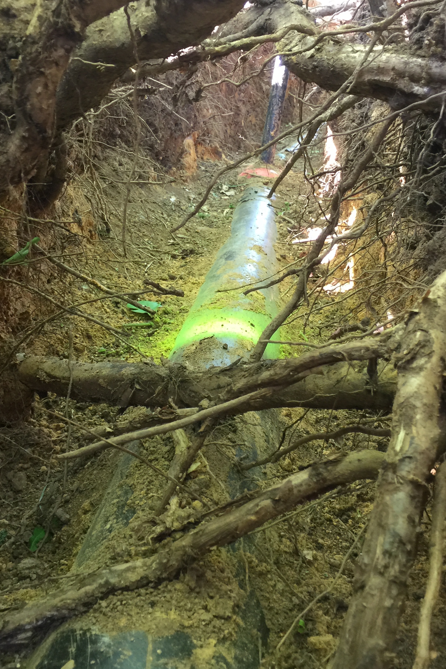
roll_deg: -2.5
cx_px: 234
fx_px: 725
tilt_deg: -23.9
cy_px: 324
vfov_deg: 49.5
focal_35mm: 39
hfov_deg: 34.2
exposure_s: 1/17
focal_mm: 4.15
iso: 64
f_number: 2.2
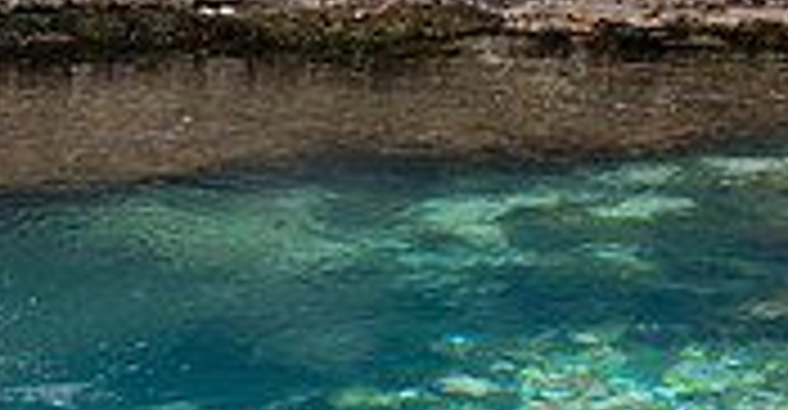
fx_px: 4126
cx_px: -266
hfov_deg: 10.6
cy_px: 472
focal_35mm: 201
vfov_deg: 5.7
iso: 200
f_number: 7.1
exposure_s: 1/50
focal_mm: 38
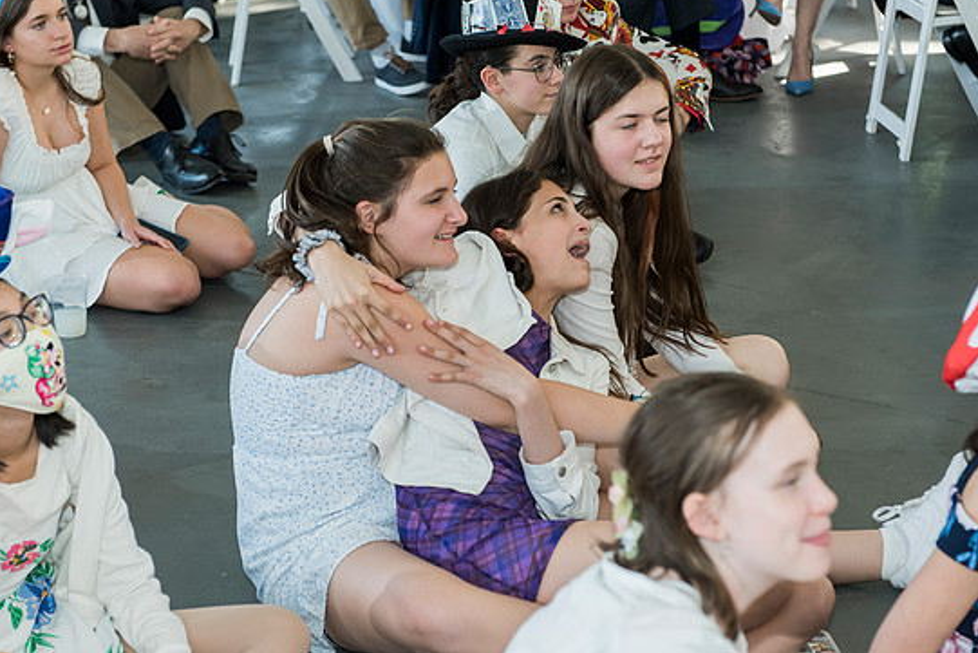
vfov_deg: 18.2
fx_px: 2038
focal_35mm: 75
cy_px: 337
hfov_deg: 27.0
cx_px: 492
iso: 640
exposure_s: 1/160
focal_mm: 70
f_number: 5
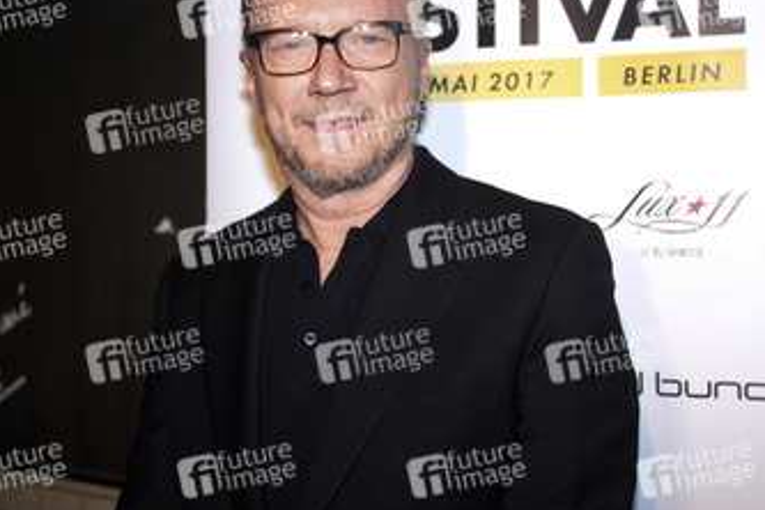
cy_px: 184
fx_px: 1147
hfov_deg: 36.9
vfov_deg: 25.0
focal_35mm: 54
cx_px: 404
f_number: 4
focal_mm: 40
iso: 1600
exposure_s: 1/200
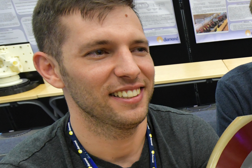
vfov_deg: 29.3
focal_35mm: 44
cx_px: 273
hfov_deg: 37.7
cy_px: 151
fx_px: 308
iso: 2200
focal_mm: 12
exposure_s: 1/15
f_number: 7.1
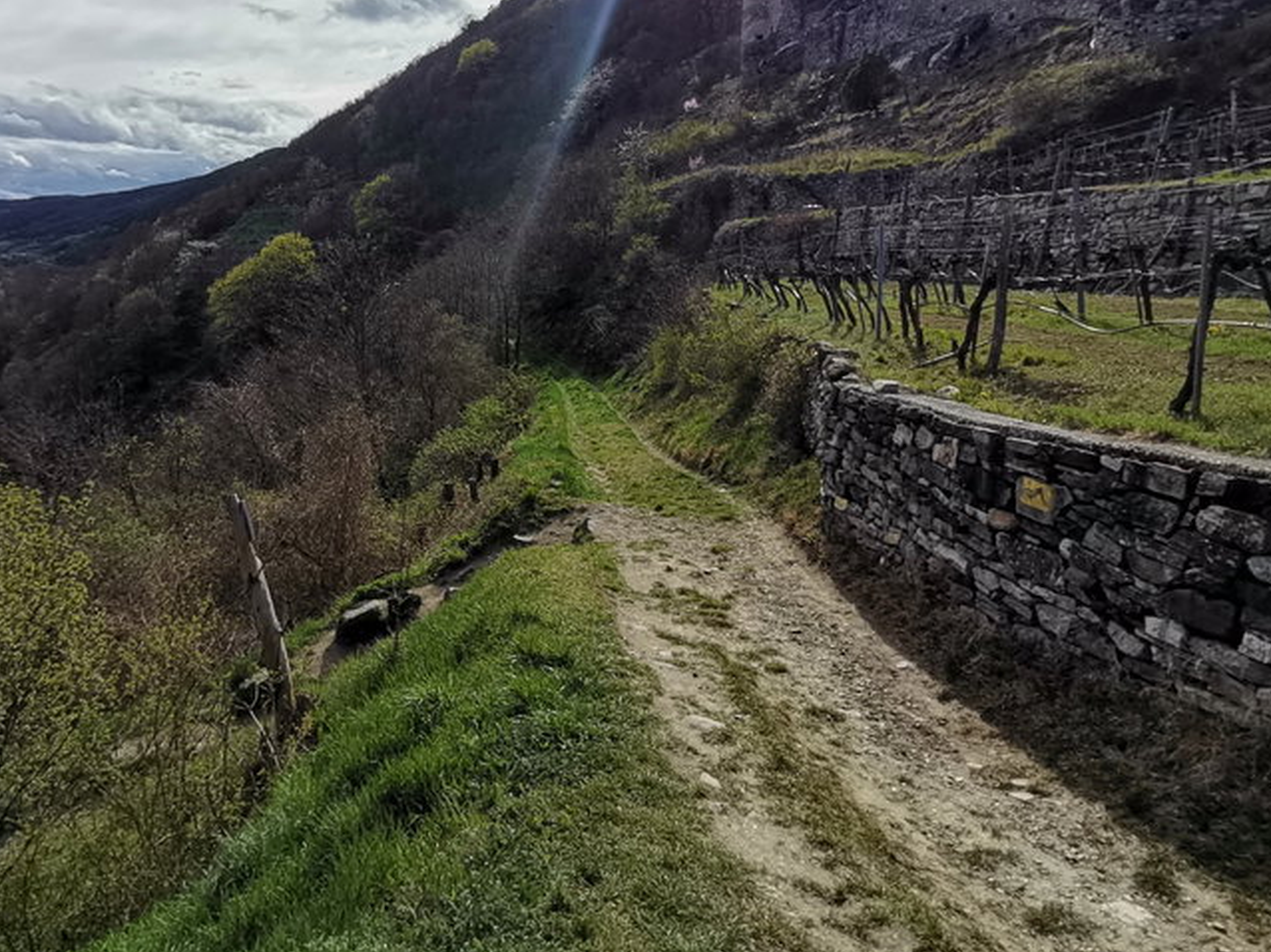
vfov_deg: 55.8
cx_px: 492
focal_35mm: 24
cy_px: 332
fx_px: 881
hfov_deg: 70.7
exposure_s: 1/3559
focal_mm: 1.78
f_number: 2.4
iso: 50
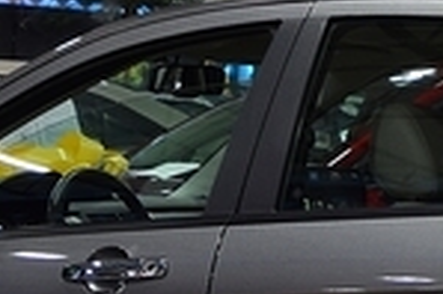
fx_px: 2286
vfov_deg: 7.3
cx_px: 354
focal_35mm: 186
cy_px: -43
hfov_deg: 11.0
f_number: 4
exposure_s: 1/60
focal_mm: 18
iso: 400
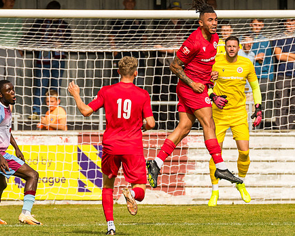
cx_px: 173
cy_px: 157
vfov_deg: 1.8
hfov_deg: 2.2
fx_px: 7612
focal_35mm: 872
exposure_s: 1/6400
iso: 640
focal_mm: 300
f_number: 4
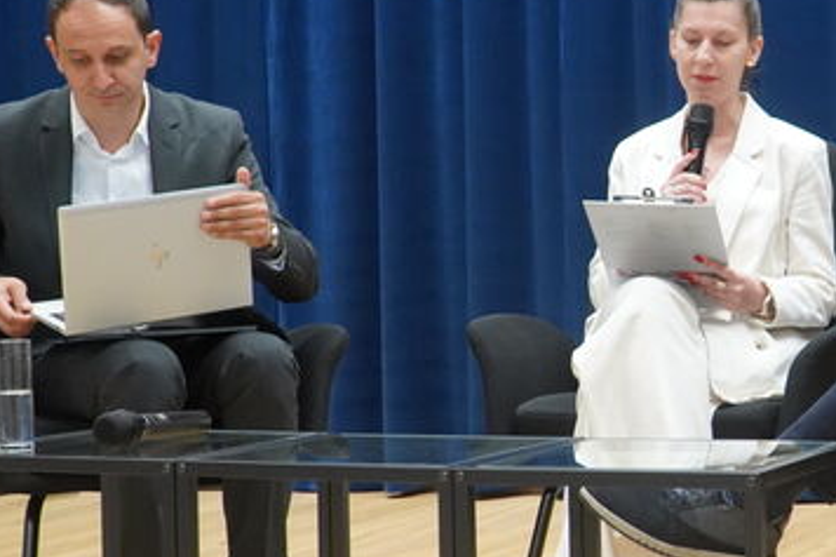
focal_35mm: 81
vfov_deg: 16.8
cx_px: 763
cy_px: 309
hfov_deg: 24.3
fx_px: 1880
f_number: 4
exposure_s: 1/160
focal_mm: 24
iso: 2000
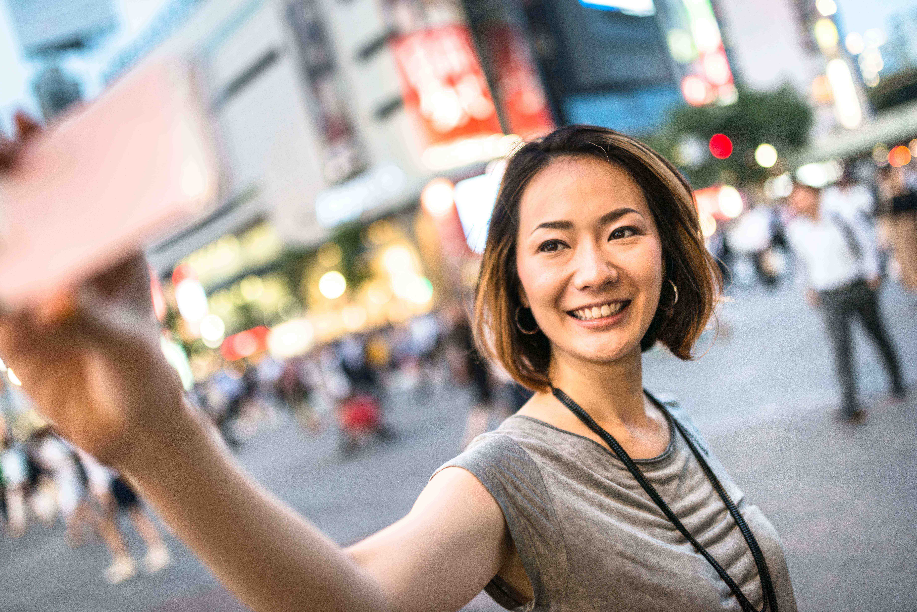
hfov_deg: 54.4
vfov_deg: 37.9
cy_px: 306
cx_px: 458
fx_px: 892
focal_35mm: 35
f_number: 1.4
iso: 500
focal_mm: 35
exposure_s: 1/160
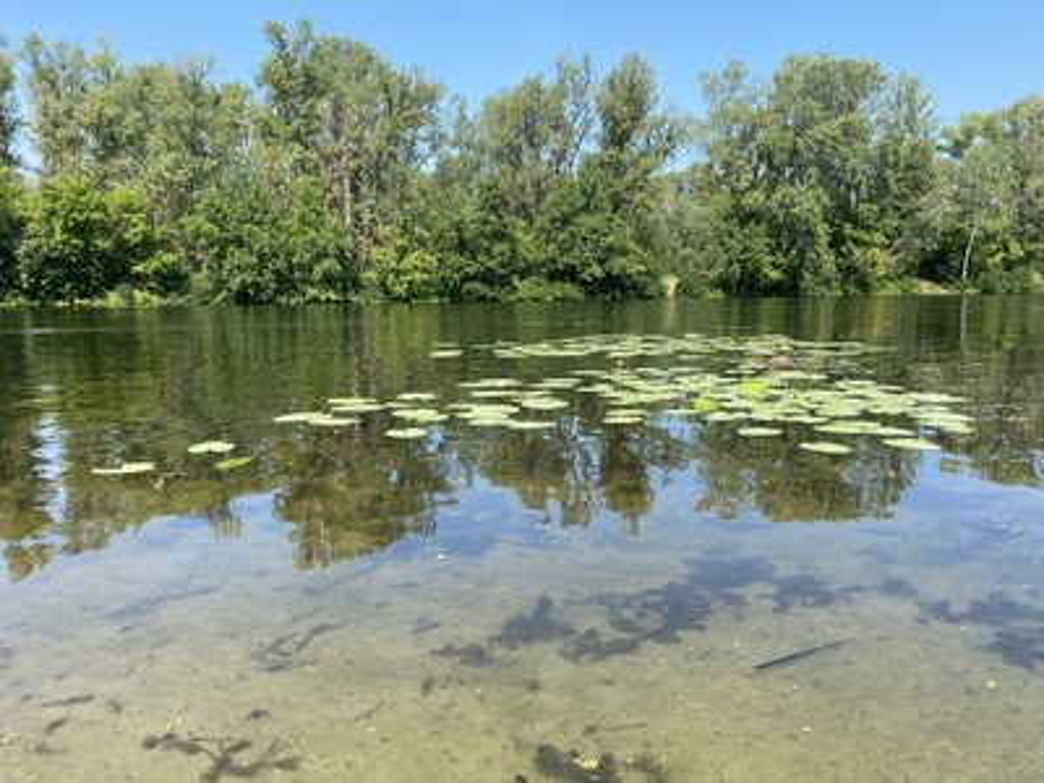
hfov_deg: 67.3
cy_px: 392
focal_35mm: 26
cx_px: 522
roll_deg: +0.9
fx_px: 784
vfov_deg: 53.1
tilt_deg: -7.3
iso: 32
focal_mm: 4.25
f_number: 1.8
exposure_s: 1/1182
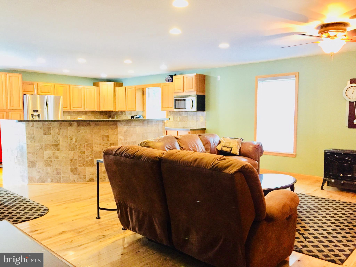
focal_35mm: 29
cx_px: 178
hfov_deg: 61.7
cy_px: 134
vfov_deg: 48.2
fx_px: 298
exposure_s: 1/30
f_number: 2.2
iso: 200
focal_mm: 4.15
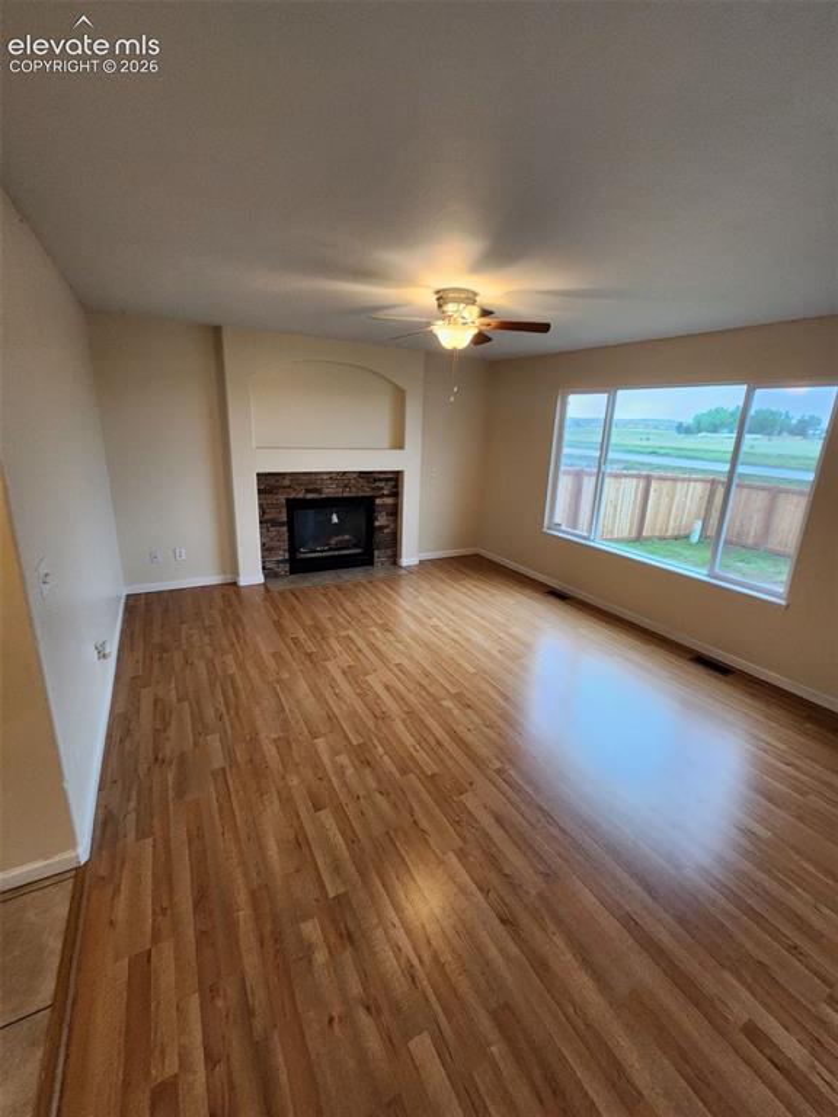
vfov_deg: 106.2
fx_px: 420
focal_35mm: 13
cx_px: 419
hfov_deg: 89.9
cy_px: 558
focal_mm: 2.2
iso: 320
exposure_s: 1/60
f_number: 2.2
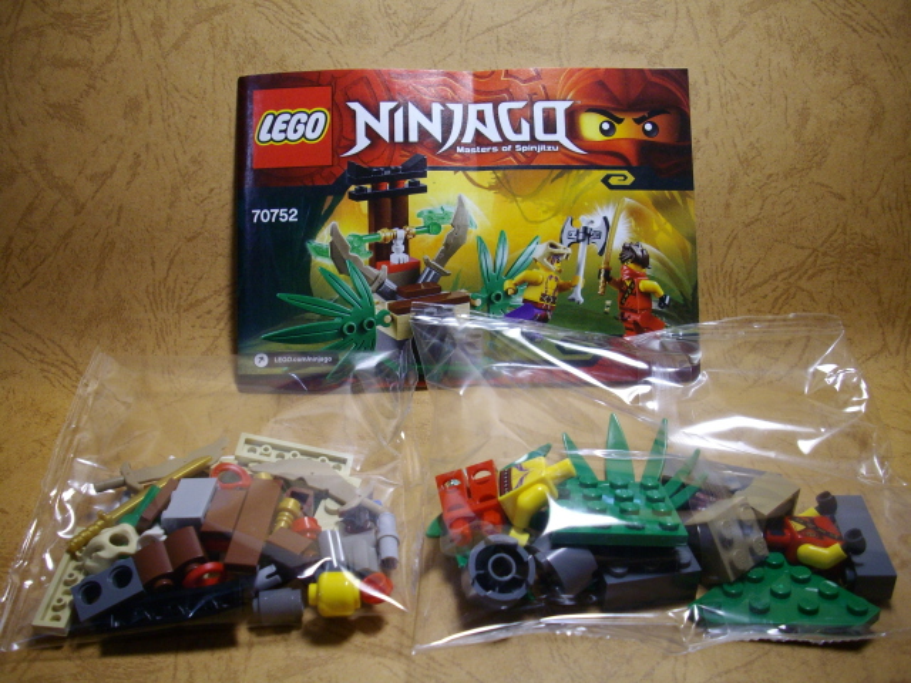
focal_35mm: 37
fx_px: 974
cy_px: 342
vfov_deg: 38.7
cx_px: 456
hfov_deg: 50.1
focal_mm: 6.2
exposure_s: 1/50
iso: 160
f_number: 2.8
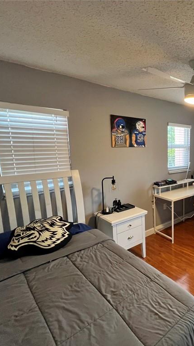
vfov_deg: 89.6
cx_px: 177
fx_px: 174
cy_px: 174
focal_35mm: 19
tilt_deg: -8.2
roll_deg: -0.1
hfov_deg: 51.1
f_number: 1.8
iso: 320
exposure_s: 1/60
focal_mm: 1.57
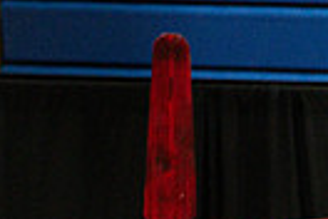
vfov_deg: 1.3
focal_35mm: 1025
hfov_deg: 2.0
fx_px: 9338
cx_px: 693
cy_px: 538
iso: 6400
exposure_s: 1/500
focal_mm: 200
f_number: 4
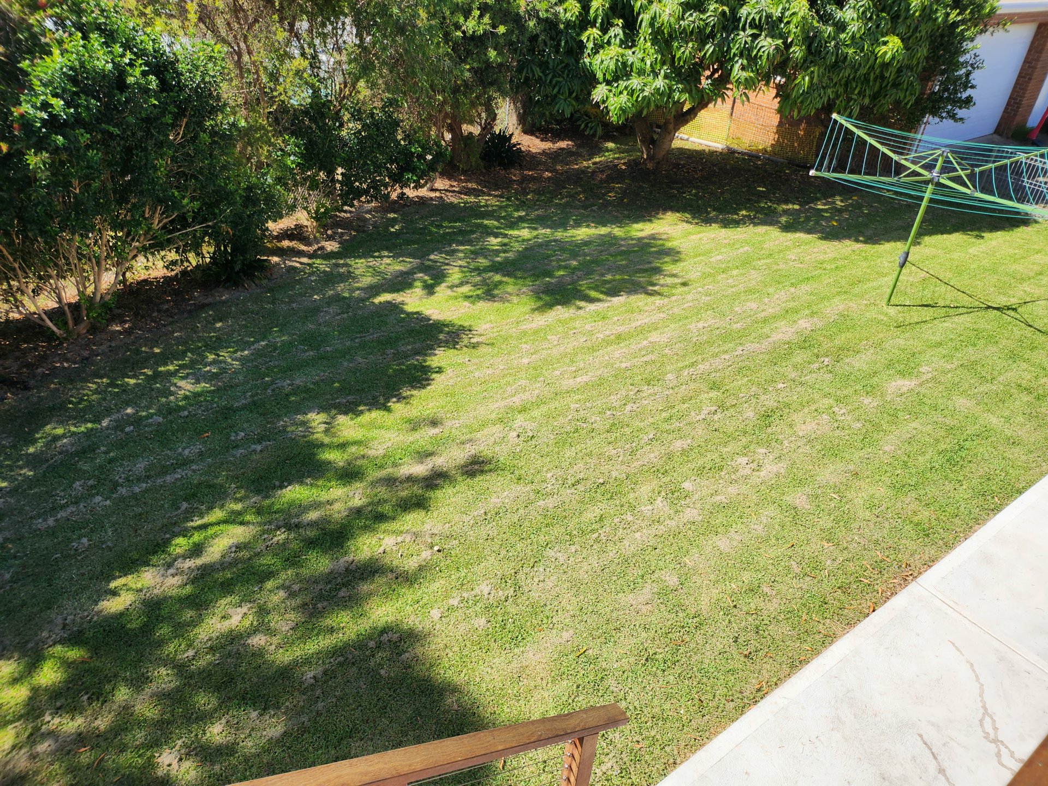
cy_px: 393
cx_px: 524
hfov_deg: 71.6
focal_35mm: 24
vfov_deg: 56.8
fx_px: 727
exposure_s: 1/1962
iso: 50
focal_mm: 5
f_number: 1.8
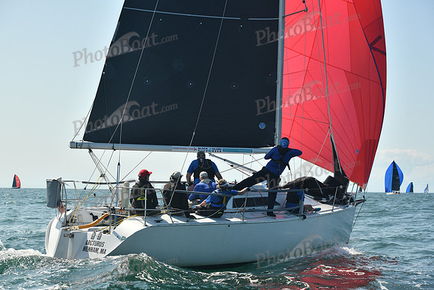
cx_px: 217
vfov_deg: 19.5
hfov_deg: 28.8
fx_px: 844
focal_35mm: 70
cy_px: 145
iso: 320
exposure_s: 1/640
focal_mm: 70
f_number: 7.1
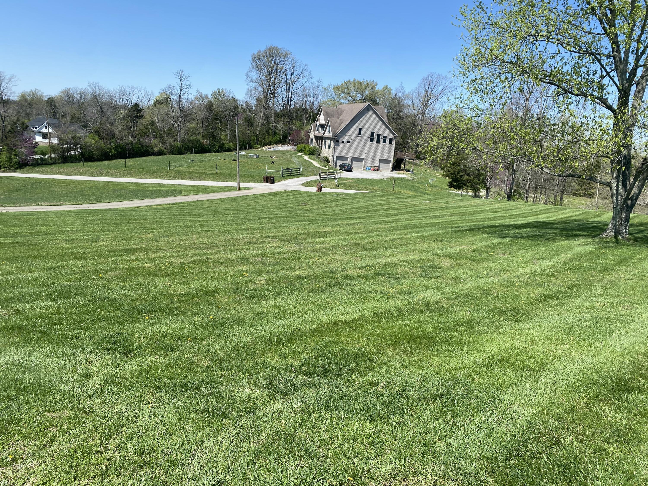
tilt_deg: -11.5
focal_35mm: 26
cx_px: 324
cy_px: 243
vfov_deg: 53.1
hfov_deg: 67.3
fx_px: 487
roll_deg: -5.1
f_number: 1.8
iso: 32
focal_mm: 4.25
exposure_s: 1/2463
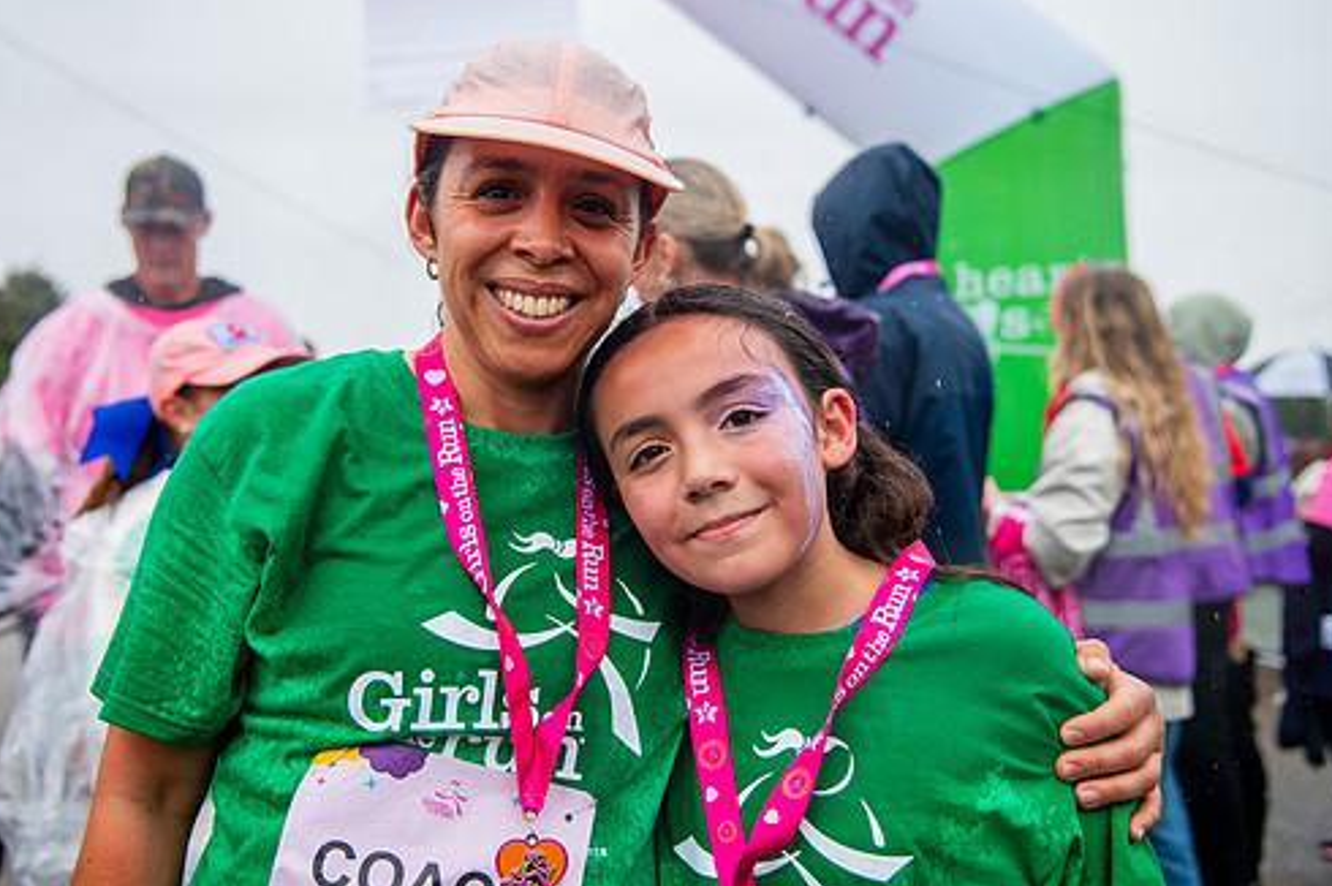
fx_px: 1664
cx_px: 571
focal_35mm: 45
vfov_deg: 29.8
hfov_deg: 43.5
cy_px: 370
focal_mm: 38
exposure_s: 1/1600
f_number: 4
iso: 1600
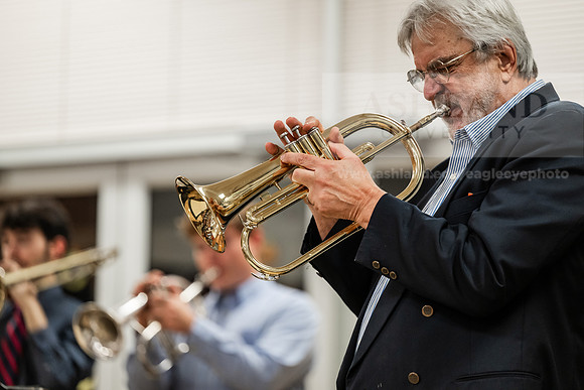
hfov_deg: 12.4
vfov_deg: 8.3
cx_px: 292
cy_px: 195
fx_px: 2677
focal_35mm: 165
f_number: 2.8
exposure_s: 1/200
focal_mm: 165
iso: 1600
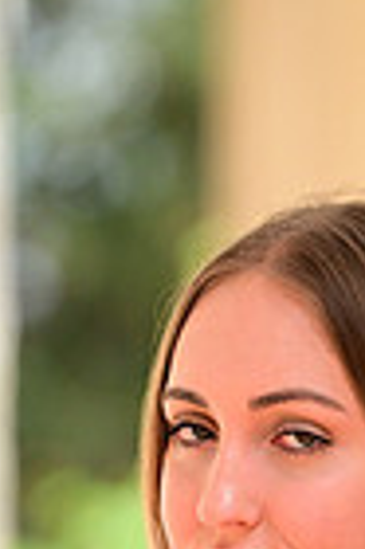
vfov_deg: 2.5
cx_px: 257
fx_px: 12623
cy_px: 1094
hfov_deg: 1.7
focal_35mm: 828
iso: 1250
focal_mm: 200
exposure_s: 1/2500
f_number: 4.5
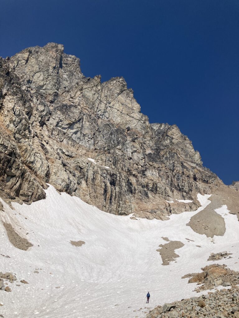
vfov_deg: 63.4
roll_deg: -8.4
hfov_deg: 49.7
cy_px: 159
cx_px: 120
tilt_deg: +33.4
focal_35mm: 28
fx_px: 258
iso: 25
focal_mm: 3.99
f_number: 1.8
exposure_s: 1/6944
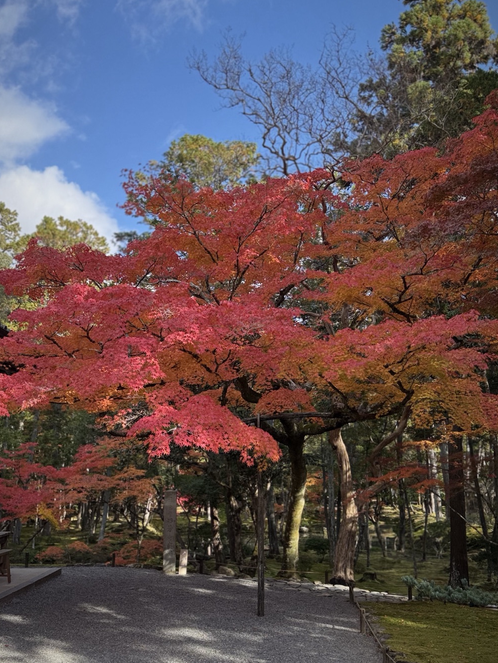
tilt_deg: +8.8
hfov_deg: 48.1
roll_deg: -0.1
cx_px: 215
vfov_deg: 61.3
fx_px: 556
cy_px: 383
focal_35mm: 29
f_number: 1.78
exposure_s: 1/1522
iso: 100
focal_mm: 6.76
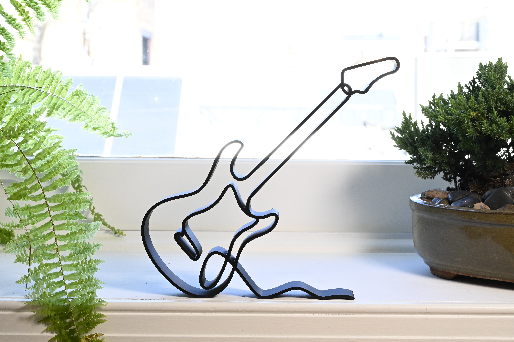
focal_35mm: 70
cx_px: 257
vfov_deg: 19.4
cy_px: 171
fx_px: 999
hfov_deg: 28.9
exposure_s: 1/125
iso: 4000
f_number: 18
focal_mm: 70
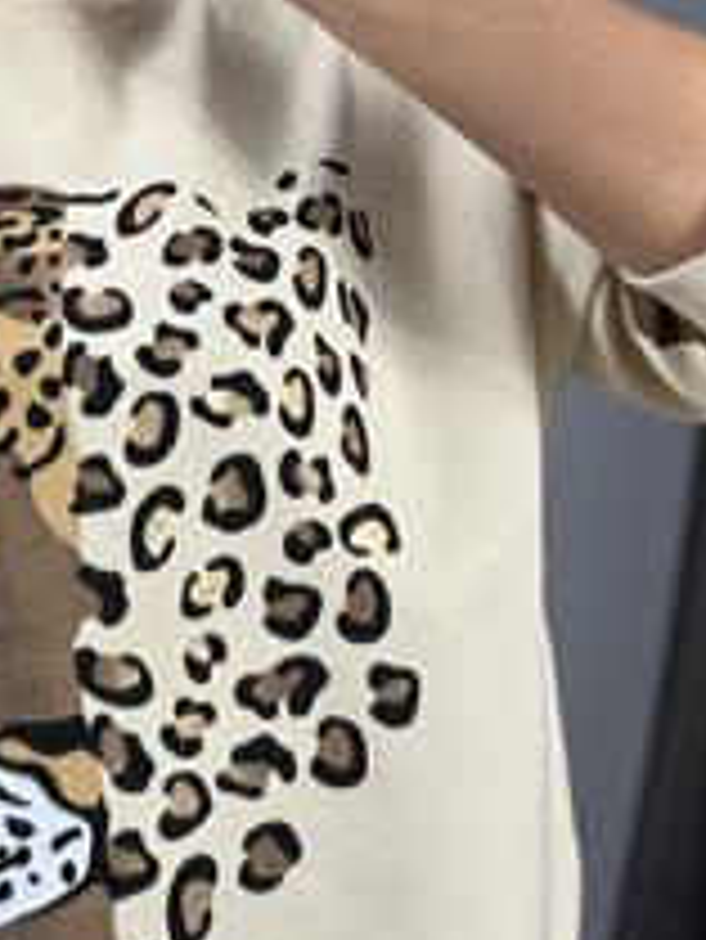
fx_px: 2581
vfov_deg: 20.6
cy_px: 564
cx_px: 81
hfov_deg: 15.4
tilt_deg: -37.2
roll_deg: +3.2
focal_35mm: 95
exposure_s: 1/119
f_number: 1.78
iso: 64
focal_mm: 6.86
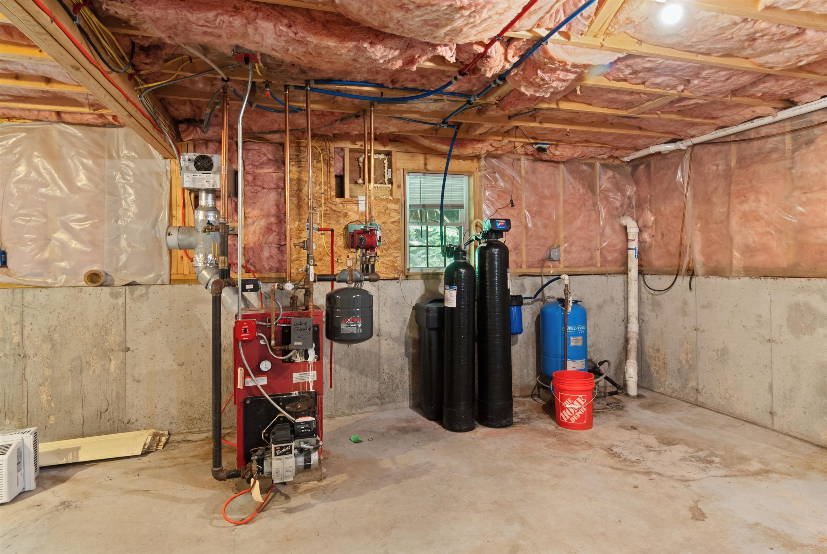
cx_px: 414
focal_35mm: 18
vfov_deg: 67.5
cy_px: 277
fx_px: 414
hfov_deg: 89.9
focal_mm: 12
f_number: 10
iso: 200
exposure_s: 6
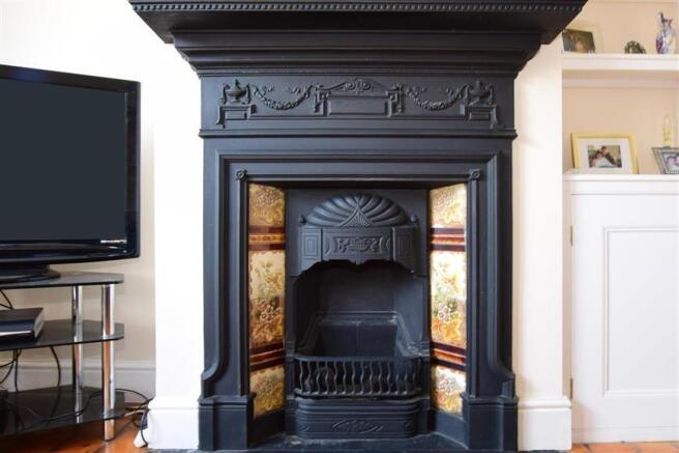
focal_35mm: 16
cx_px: 340
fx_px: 311
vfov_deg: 72.0
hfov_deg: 95.0
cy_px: 226
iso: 400
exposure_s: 1/1.6
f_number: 8
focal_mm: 11
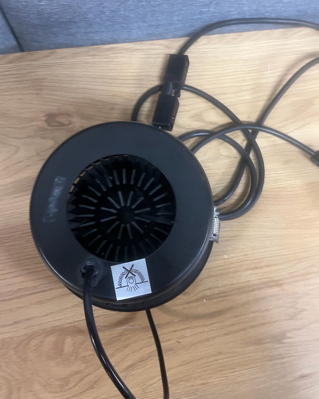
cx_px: 163
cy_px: 213
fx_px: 330
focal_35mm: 28
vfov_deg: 62.1
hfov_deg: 51.5
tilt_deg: -82.1
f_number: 1.6
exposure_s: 1/50
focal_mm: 5.1
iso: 320
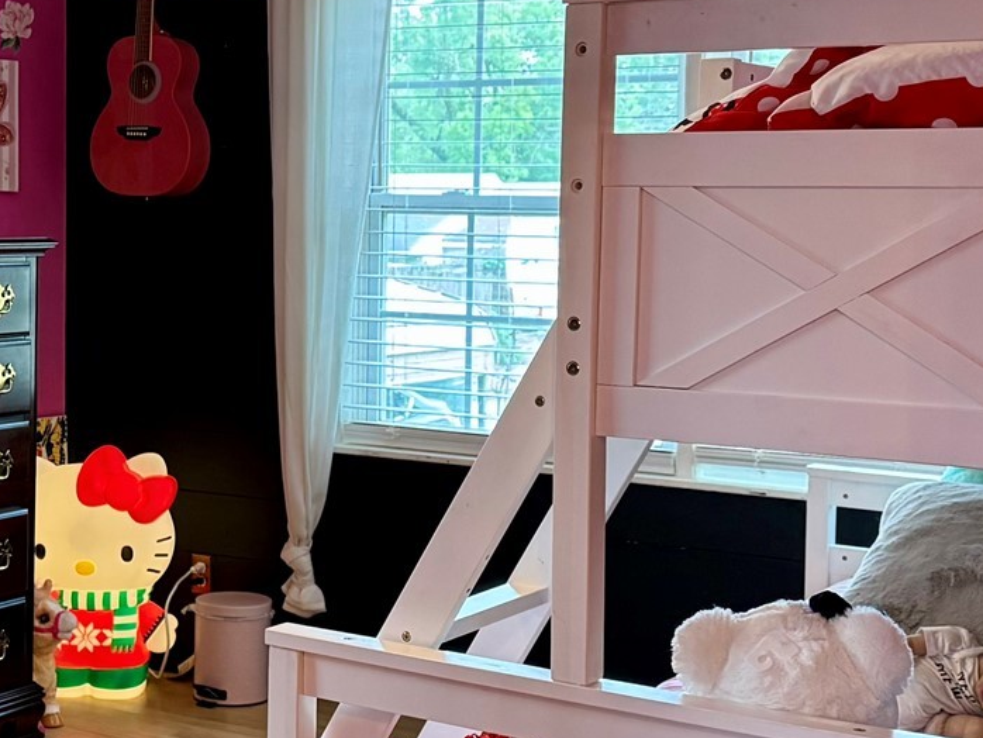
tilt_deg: -4.2
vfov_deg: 22.3
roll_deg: -1.8
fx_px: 1875
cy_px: 317
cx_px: 235
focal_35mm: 66
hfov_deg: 28.9
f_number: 1.78
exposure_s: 1/60
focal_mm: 6.76
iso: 400
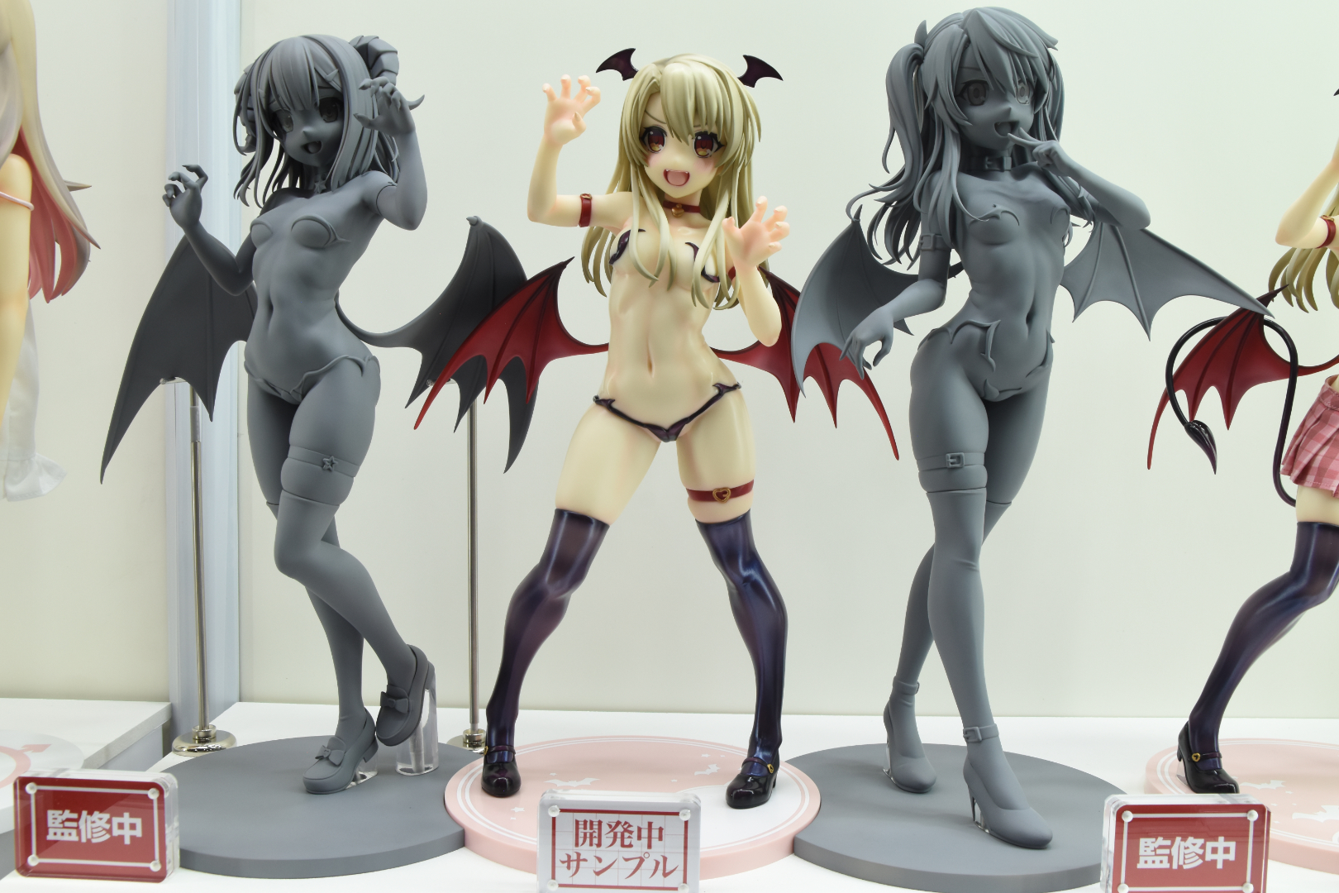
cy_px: 446
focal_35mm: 33
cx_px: 670
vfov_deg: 40.0
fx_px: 1227
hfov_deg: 57.2
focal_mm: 22
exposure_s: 1/60
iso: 500
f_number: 11
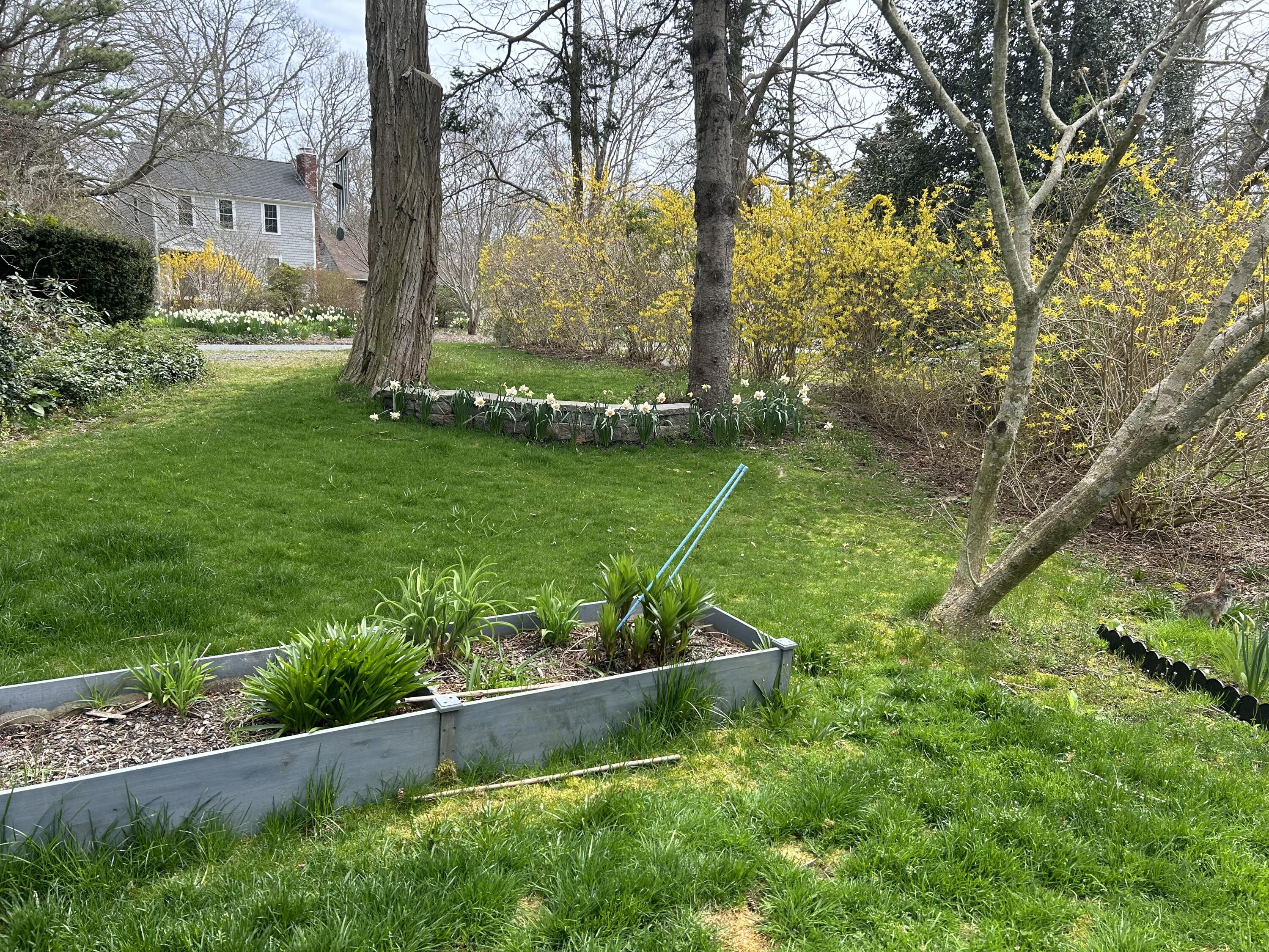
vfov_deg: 53.1
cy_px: 476
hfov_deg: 67.3
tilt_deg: -9.0
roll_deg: -1.0
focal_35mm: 26
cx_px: 634
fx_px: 953
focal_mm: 5.7
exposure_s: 1/1412
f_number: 1.5
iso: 50
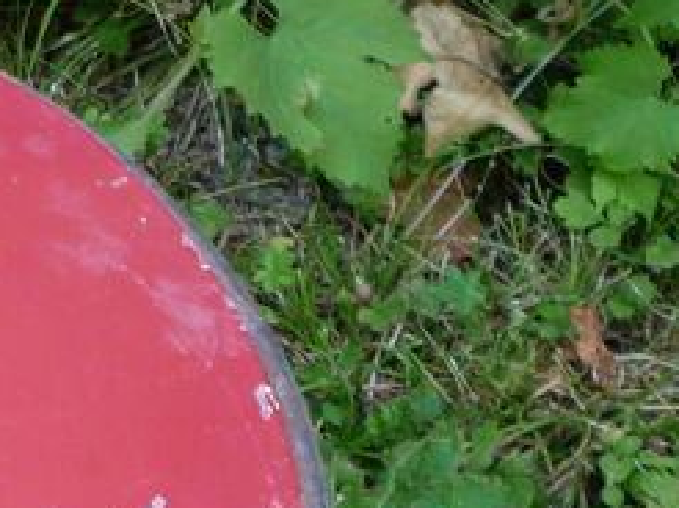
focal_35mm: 122
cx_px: -259
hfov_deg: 15.2
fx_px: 2391
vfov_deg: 11.8
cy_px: 657
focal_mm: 5.2
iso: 100
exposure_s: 1/30
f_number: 3.3
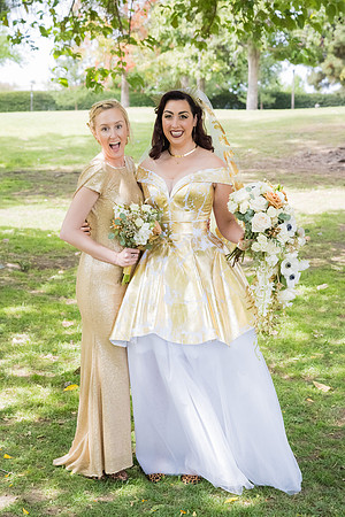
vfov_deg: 28.8
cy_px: 258
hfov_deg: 19.5
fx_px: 1006
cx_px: 172
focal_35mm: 70
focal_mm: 70
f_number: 5.6
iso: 1250
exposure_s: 1/1000
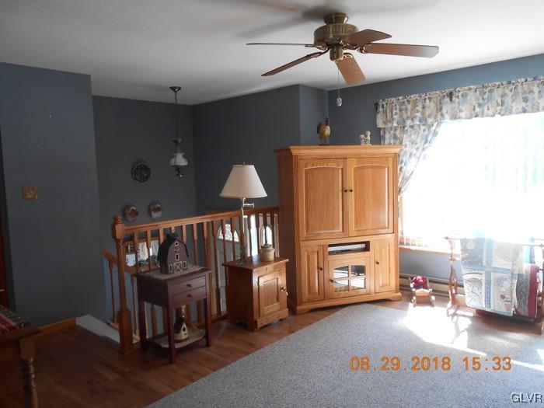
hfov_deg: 67.3
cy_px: 204
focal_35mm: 26
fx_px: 409
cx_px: 272
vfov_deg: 53.1
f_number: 3.5
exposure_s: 1/30
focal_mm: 4.6
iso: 160
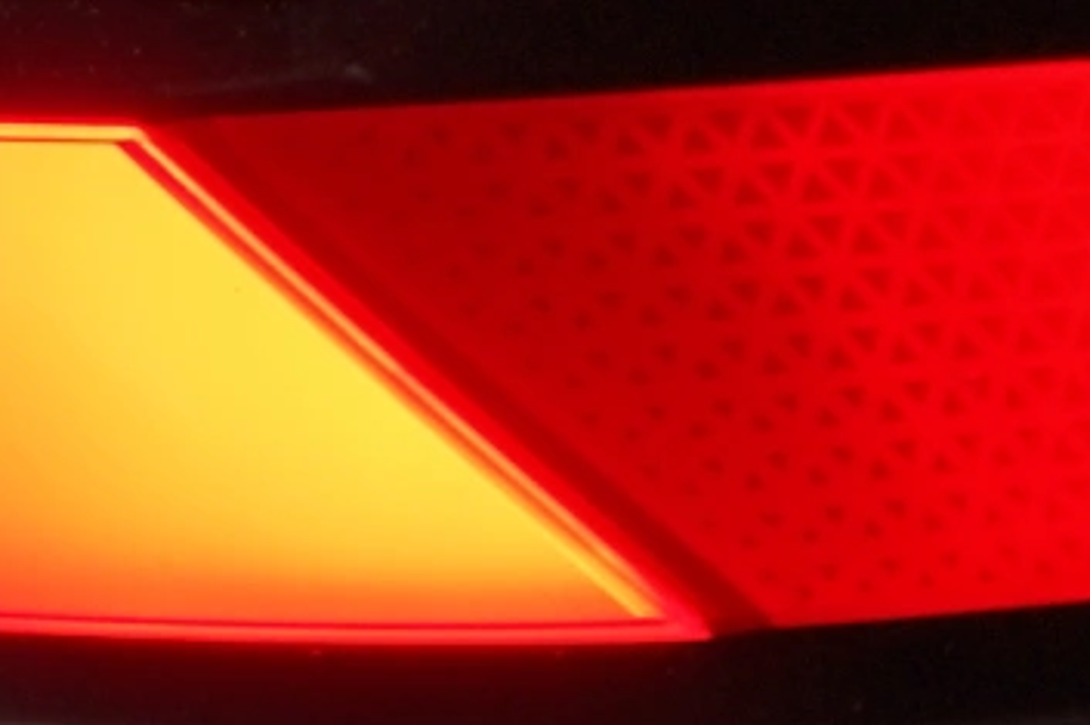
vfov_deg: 4.0
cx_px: -457
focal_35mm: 340
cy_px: -790
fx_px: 10289
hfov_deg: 6.0
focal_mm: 50
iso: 400
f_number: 4.5
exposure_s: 1/125
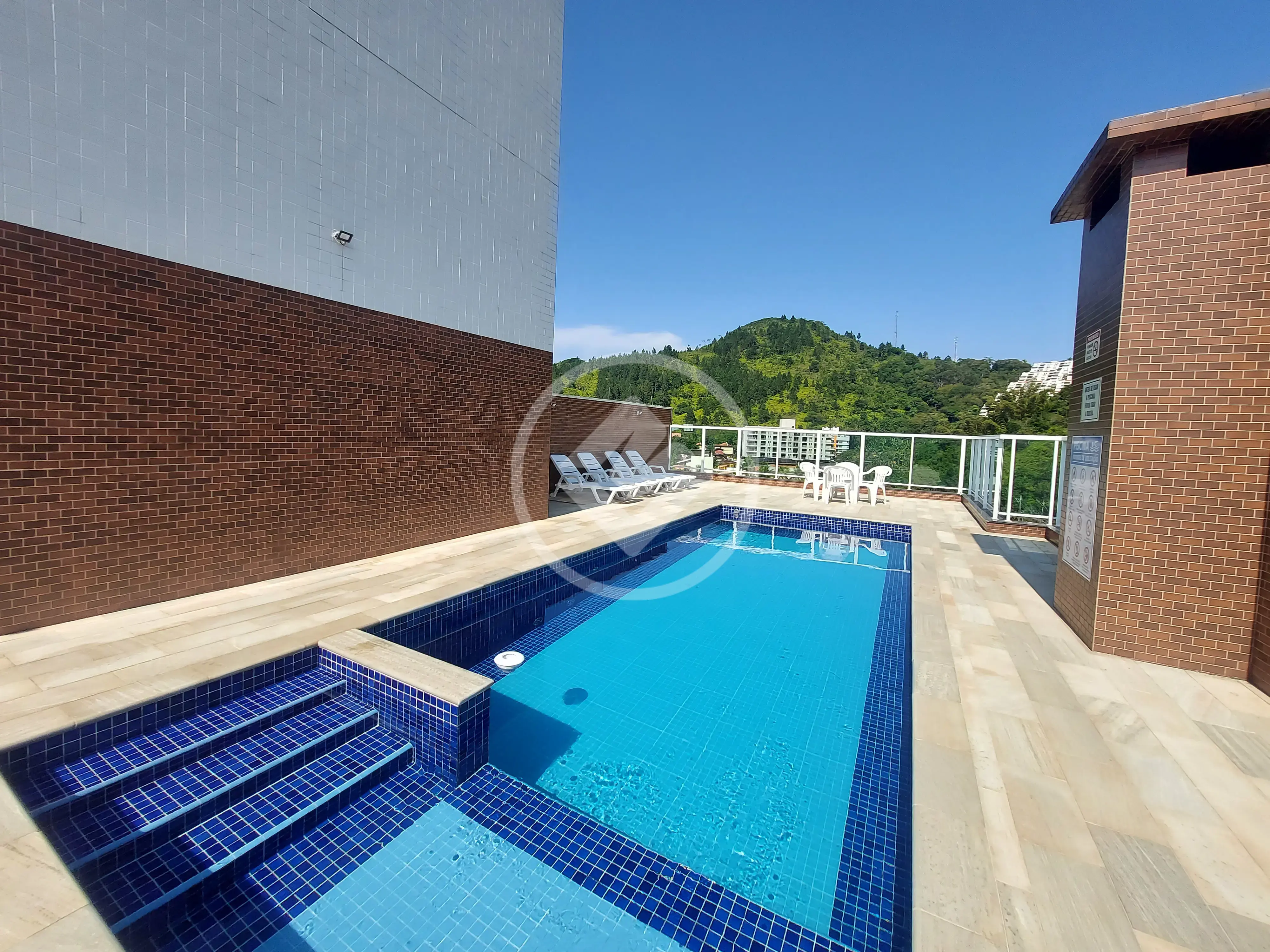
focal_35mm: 13
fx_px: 477
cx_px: 635
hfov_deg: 106.2
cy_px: 476
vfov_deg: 89.9
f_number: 2.2
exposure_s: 1/1870
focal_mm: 1.74
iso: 50
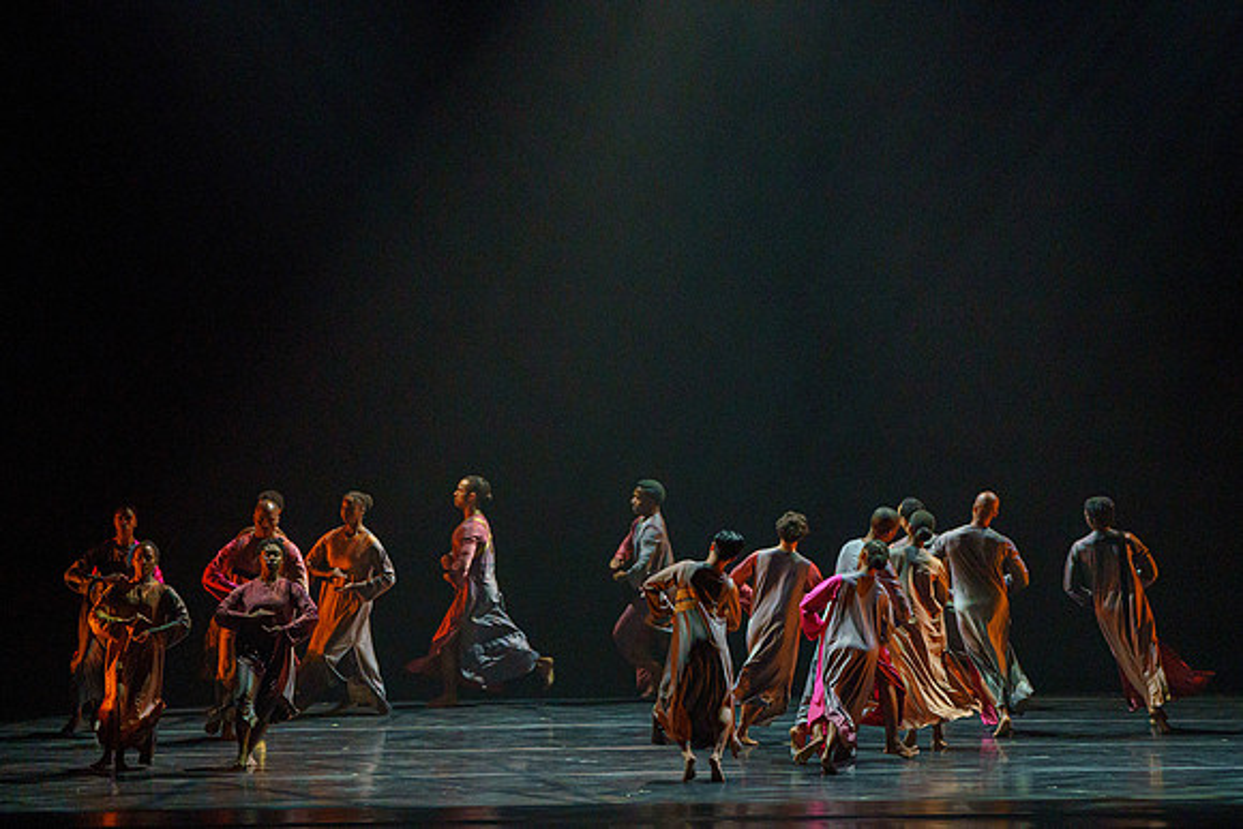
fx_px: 5403
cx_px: 626
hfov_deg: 13.1
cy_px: 467
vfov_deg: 8.8
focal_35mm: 156
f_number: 5.6
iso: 6400
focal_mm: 139
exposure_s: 1/250
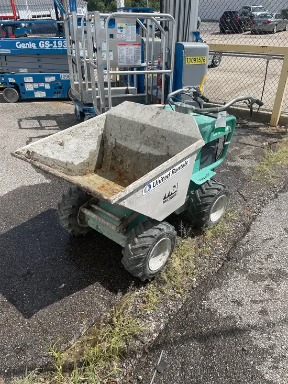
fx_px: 288
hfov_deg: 53.1
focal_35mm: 26
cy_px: 192
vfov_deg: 67.3
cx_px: 144
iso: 50
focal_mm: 4.2
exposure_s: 1/4831
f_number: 1.6
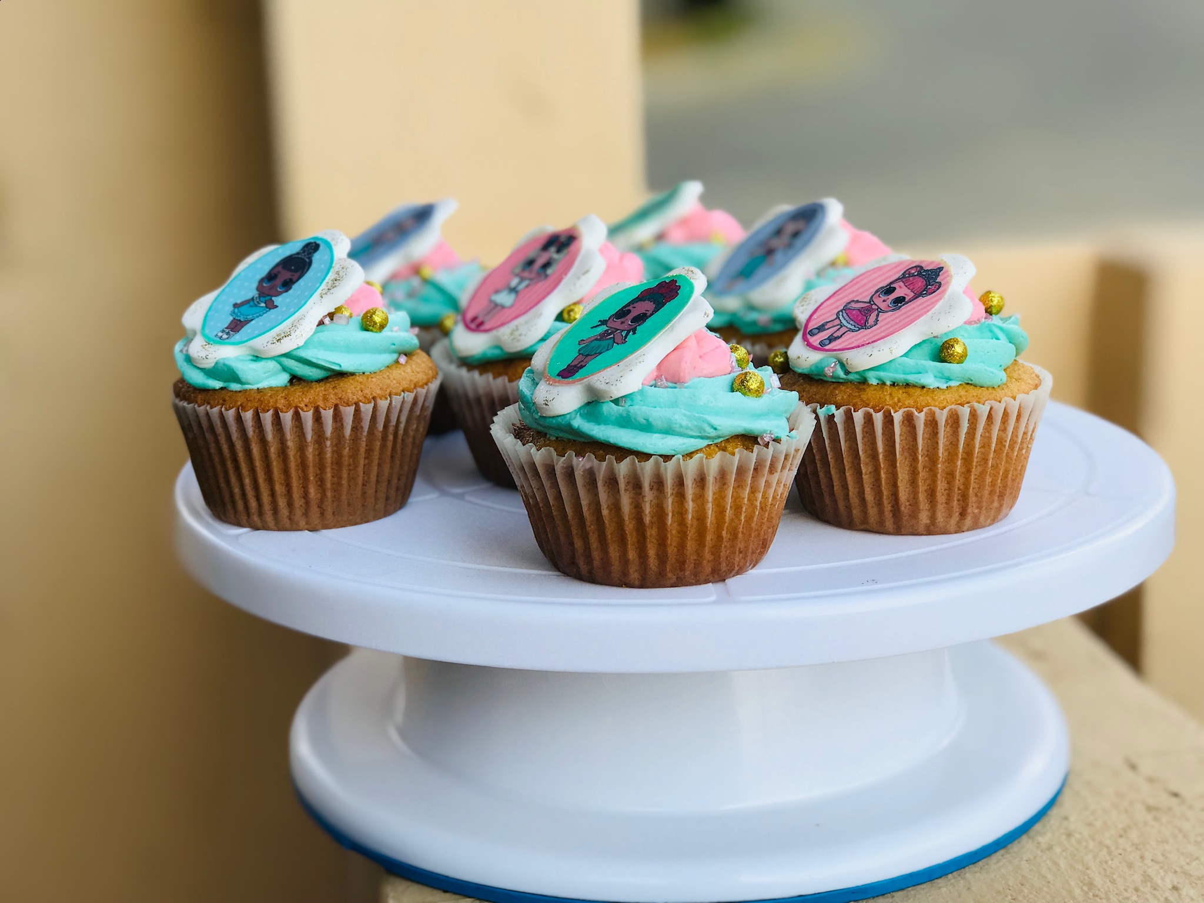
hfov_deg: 33.8
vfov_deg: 25.7
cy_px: 452
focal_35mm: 57
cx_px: 602
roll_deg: +1.6
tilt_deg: -14.8
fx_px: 1983
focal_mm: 6.6
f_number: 2.8
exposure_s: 1/377
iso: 20
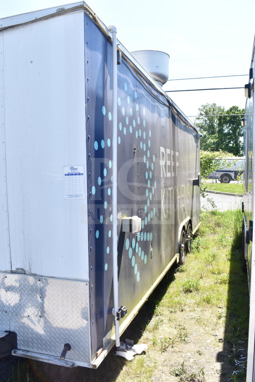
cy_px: 191
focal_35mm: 32
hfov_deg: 41.7
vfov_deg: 59.5
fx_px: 335
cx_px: 128
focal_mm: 21
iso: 200
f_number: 7.1
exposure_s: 1/200
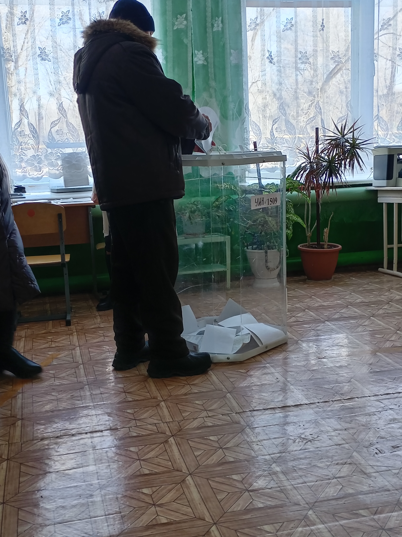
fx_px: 666
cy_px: 268
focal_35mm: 43
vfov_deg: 43.9
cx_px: 201
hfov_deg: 33.6
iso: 131
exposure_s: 1/50
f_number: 1.8
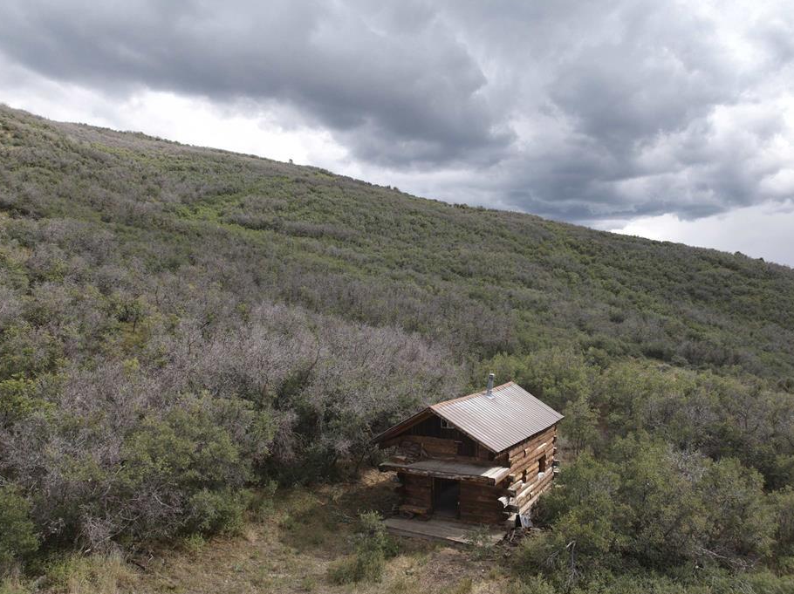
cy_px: 313
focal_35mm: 27
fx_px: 619
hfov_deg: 65.3
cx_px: 413
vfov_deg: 51.3
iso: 110
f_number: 2.8
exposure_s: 1/25
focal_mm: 12.29
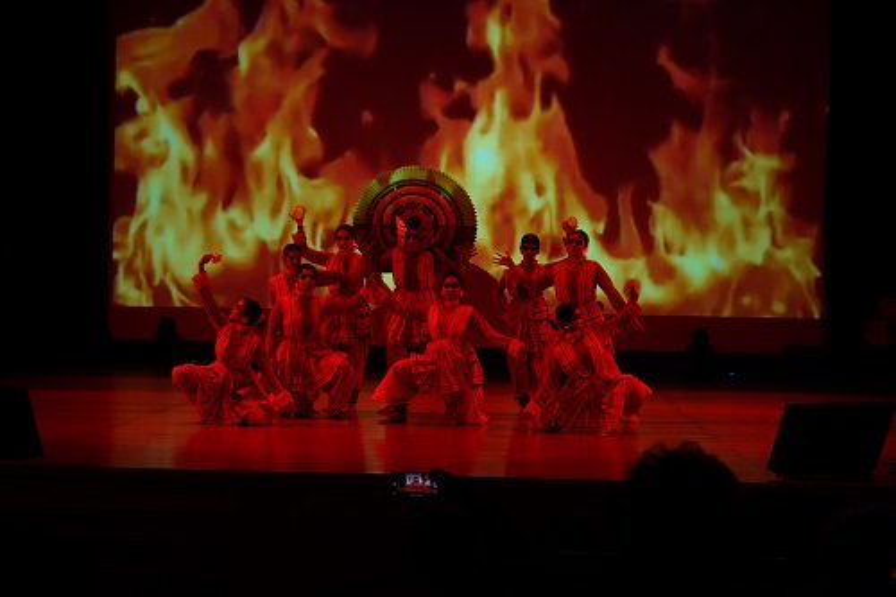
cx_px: 448
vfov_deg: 23.8
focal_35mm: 57
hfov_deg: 35.1
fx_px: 1418
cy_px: 298
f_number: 5
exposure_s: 1/125
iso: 3200
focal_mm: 57
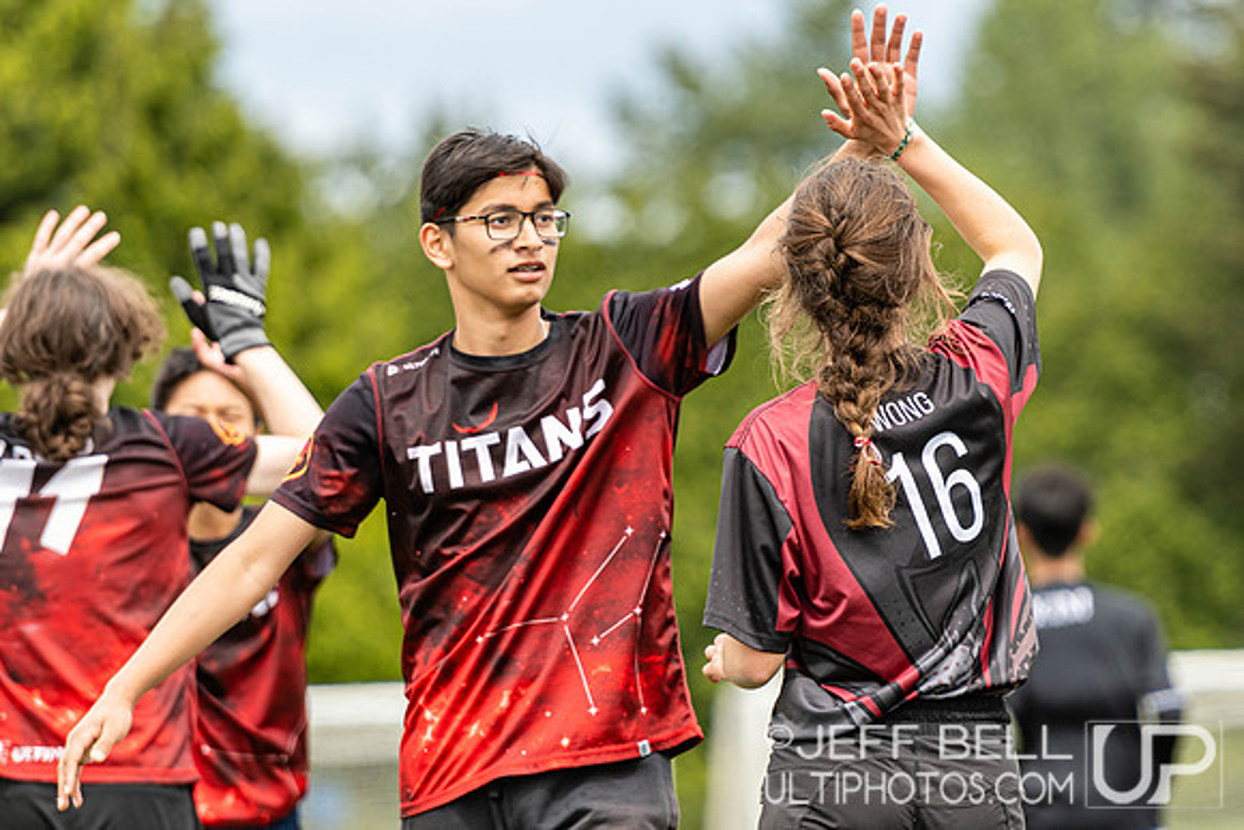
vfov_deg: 3.5
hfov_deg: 5.2
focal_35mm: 397
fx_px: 13733
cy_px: 415
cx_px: 824
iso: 160
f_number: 2.8
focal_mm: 200
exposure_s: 1/1000
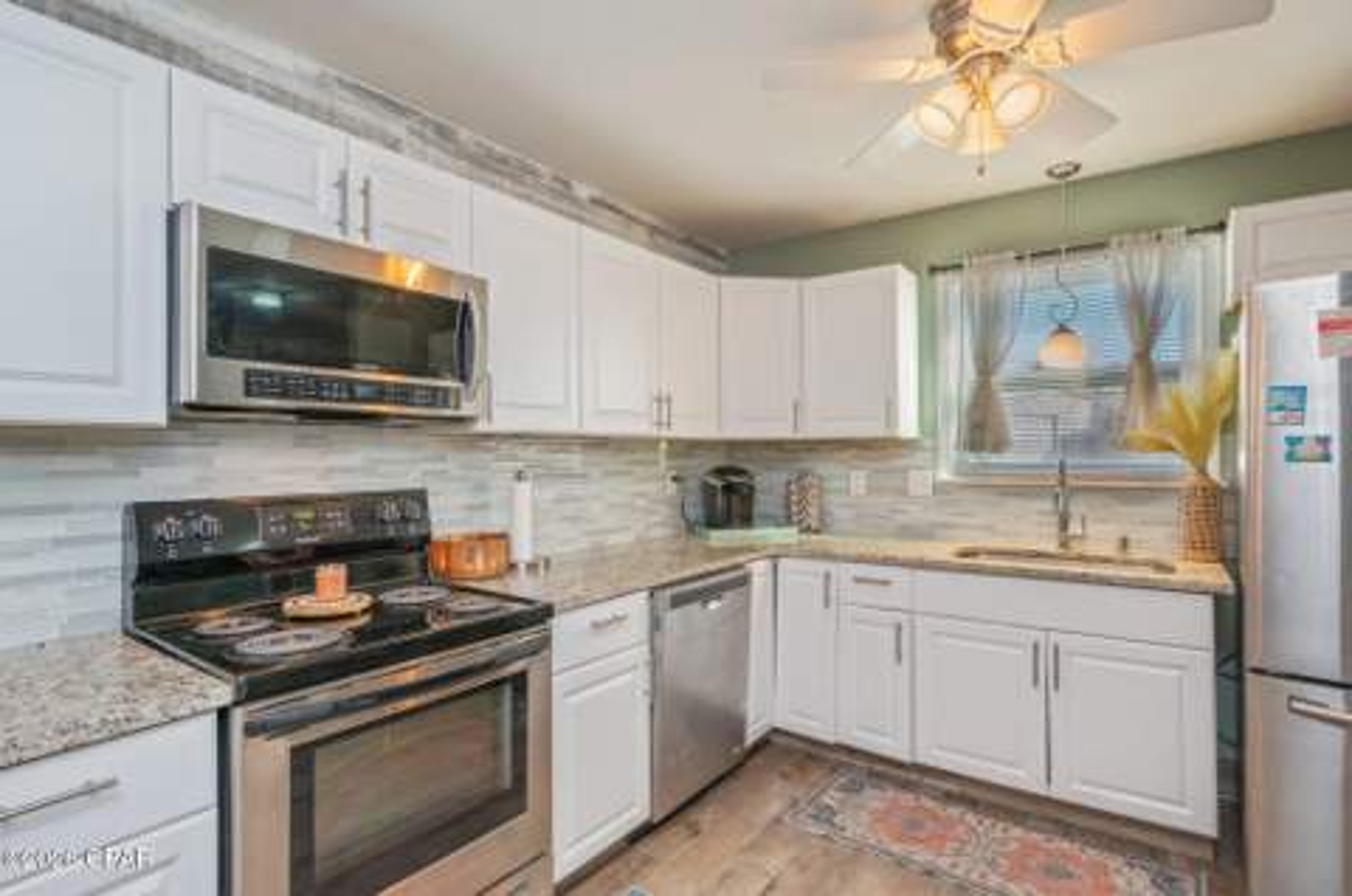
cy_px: 448
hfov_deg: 90.1
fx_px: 675
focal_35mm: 18
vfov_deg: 67.2
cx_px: 676
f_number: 8
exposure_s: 1/25
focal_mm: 18
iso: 320
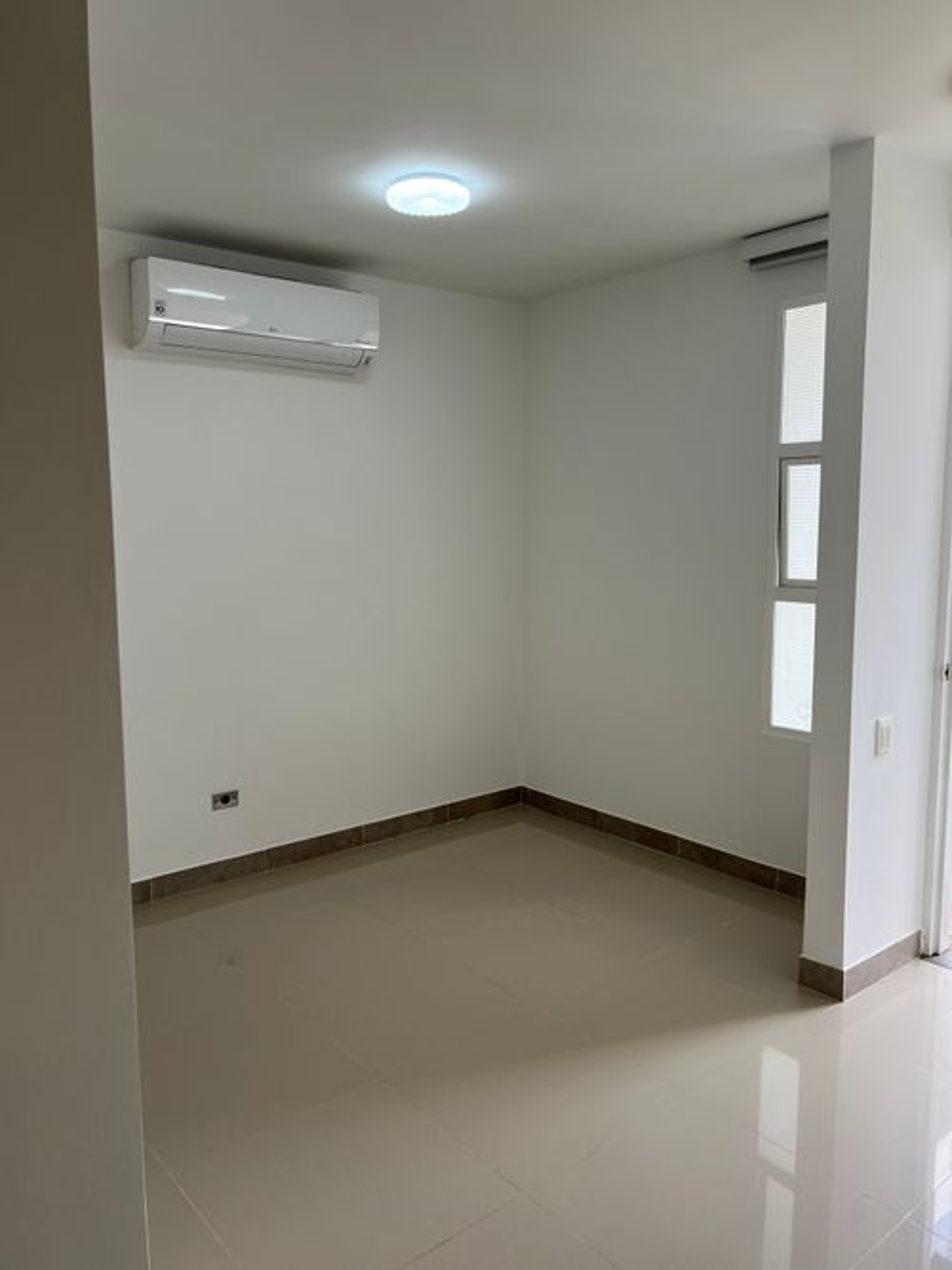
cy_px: 635
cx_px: 476
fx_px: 954
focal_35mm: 26
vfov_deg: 67.3
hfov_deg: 53.0
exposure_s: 1/340
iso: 50
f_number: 1.5
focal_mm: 5.7
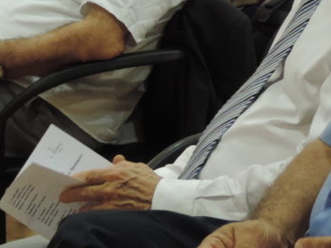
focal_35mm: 241
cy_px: 10
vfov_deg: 6.2
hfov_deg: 8.2
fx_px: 2305
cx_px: 210
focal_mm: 15.1
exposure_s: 1/25
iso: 560
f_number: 4
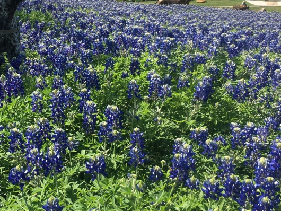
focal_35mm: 56
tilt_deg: -4.1
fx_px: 455
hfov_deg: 33.2
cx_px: 50
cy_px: 59
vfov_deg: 25.9
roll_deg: +3.6
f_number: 2.2
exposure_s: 1/1350
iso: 25
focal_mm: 4.15
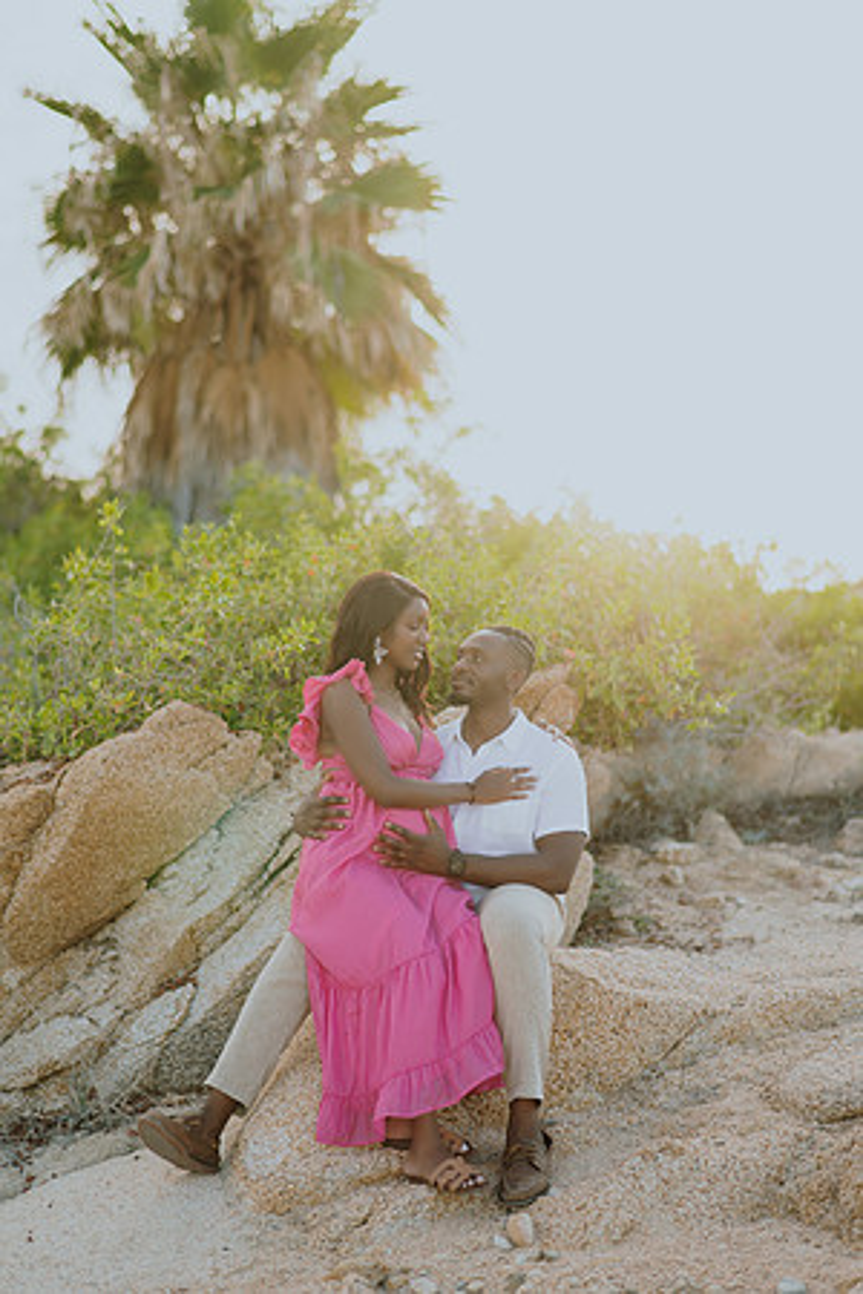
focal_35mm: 58
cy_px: 647
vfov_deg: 34.5
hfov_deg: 23.4
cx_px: 432
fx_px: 2085
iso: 100
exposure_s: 1/800
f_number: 1.8
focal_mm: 58
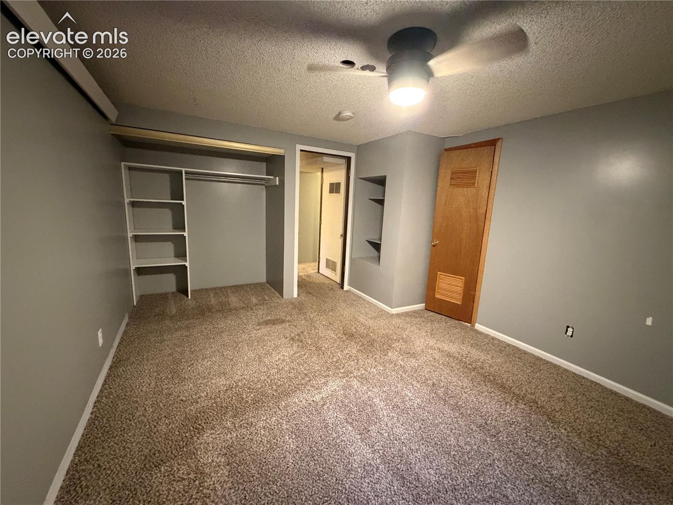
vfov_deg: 85.7
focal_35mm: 14
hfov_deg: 102.1
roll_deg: -2.2
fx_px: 272
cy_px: 252
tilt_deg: -9.4
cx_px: 336
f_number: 2.2
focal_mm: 2.22
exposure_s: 1/40
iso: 1000
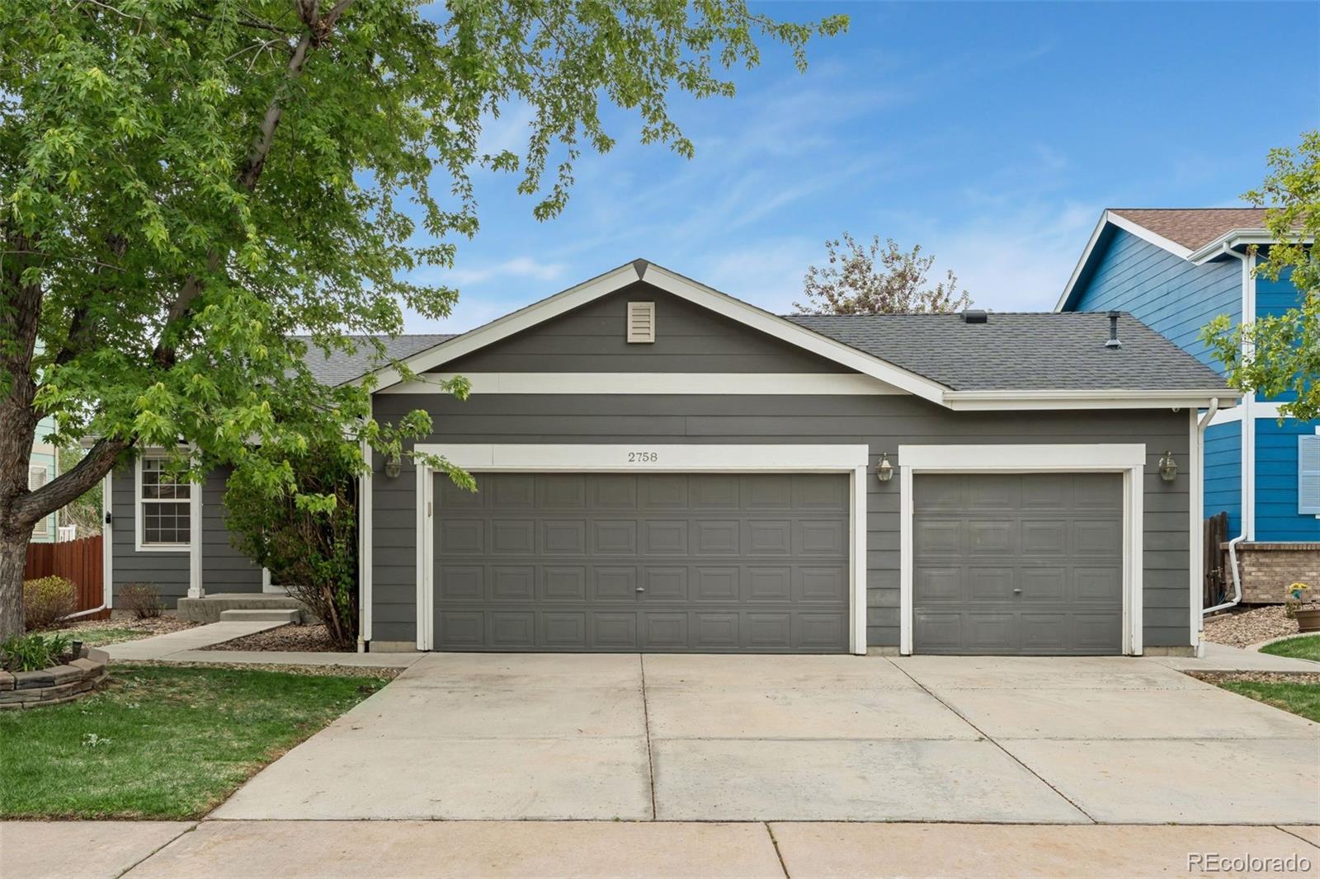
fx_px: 1210
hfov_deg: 57.2
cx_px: 660
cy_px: 440
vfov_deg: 40.0
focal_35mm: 33
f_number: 9
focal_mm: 33
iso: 400
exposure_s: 1/320
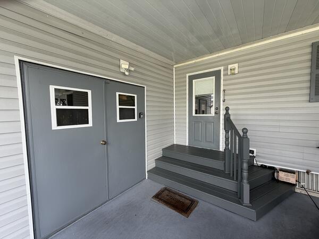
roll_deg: +0.4
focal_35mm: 14
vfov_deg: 85.7
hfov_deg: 102.1
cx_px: 160
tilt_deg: -3.6
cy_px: 120
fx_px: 129
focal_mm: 2.22
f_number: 2.2
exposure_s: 1/165
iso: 40
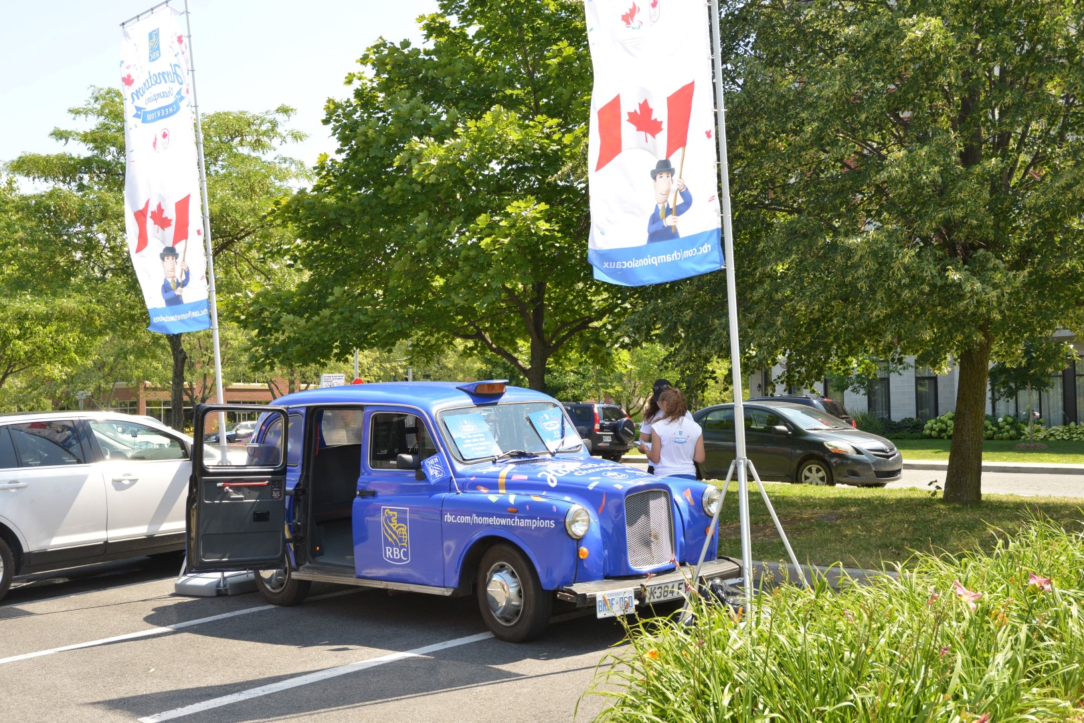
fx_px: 1355
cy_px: 362
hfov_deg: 43.6
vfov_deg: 29.9
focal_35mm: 45
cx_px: 542
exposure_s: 1/250
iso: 400
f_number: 9
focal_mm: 45
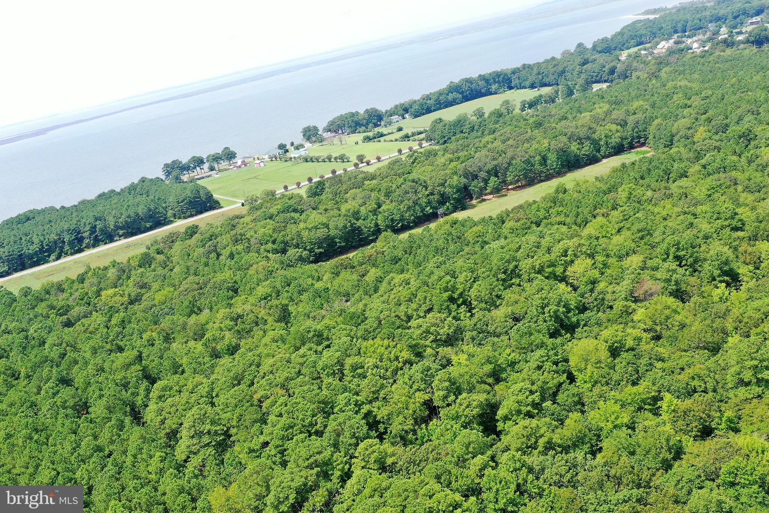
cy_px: 256
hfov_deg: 65.5
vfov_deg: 46.4
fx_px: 598
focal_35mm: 28
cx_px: 384
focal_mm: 10.26
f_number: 5
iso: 100
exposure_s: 1/240
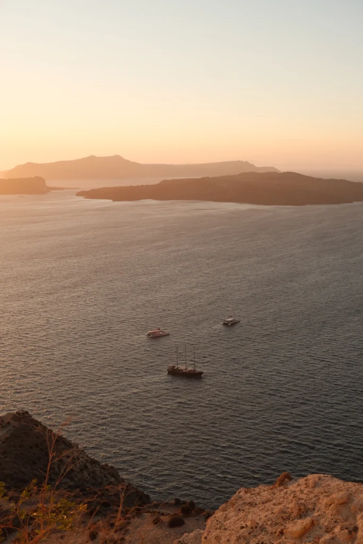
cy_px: 272
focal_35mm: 43
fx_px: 650
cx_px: 182
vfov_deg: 45.4
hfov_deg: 31.2
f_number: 3.2
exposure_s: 1/4000
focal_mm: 28.9
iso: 1250
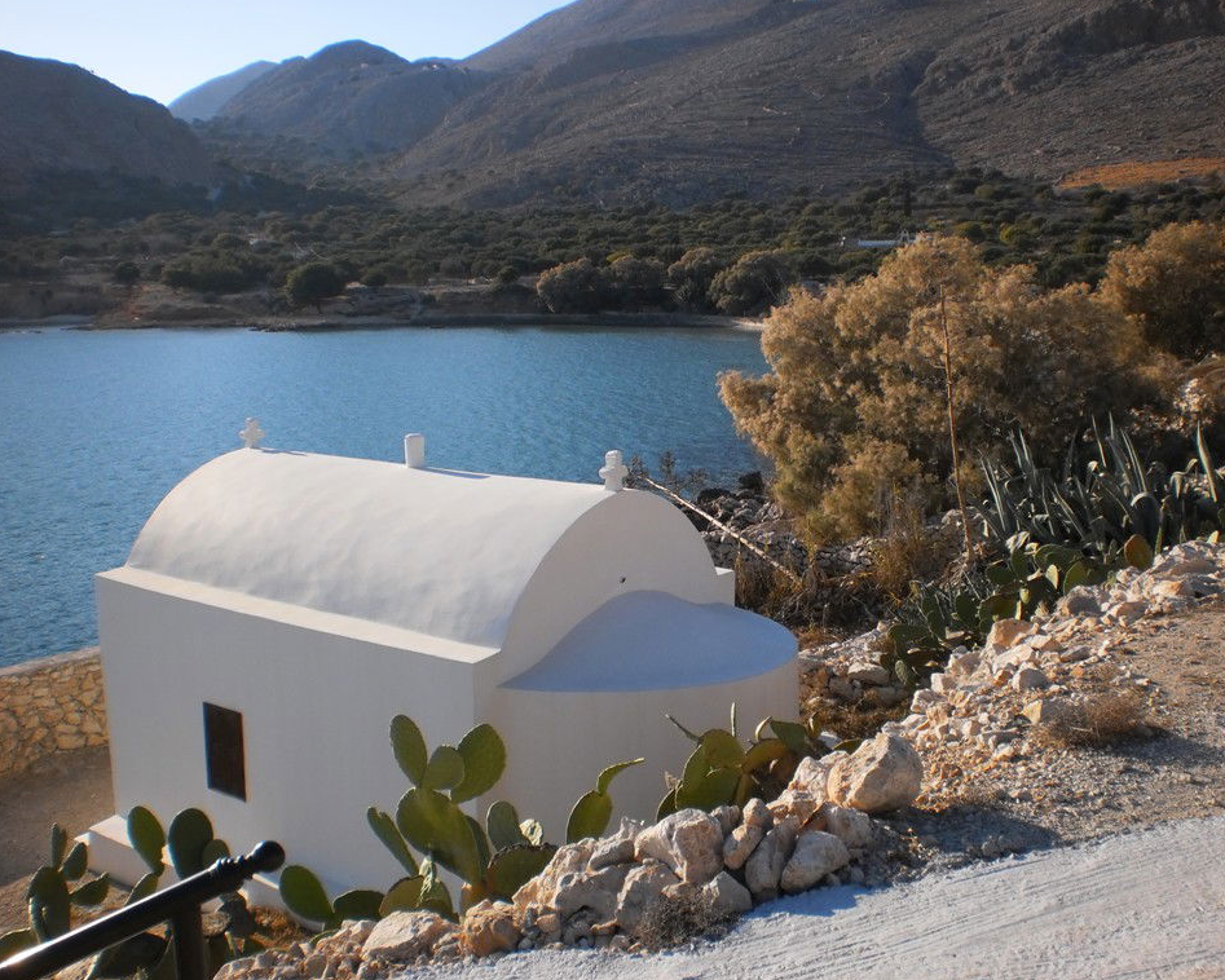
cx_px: 658
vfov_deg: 39.2
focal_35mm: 38
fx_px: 1378
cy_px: 489
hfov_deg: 47.9
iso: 100
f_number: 4.6
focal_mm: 6.3
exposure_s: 1/800
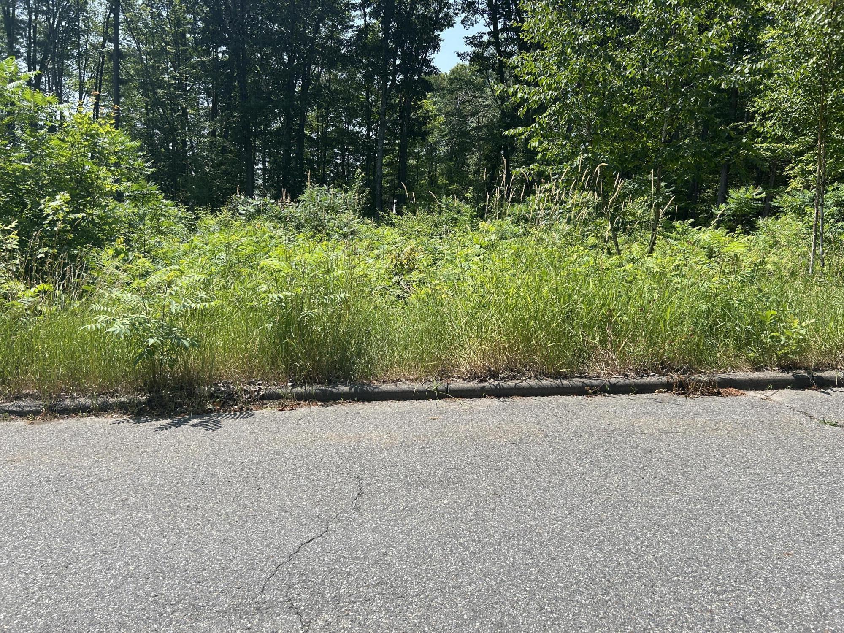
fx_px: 634
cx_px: 422
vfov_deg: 53.1
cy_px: 316
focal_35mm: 26
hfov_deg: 67.3
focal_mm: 5.7
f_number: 1.5
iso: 50
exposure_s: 1/2632
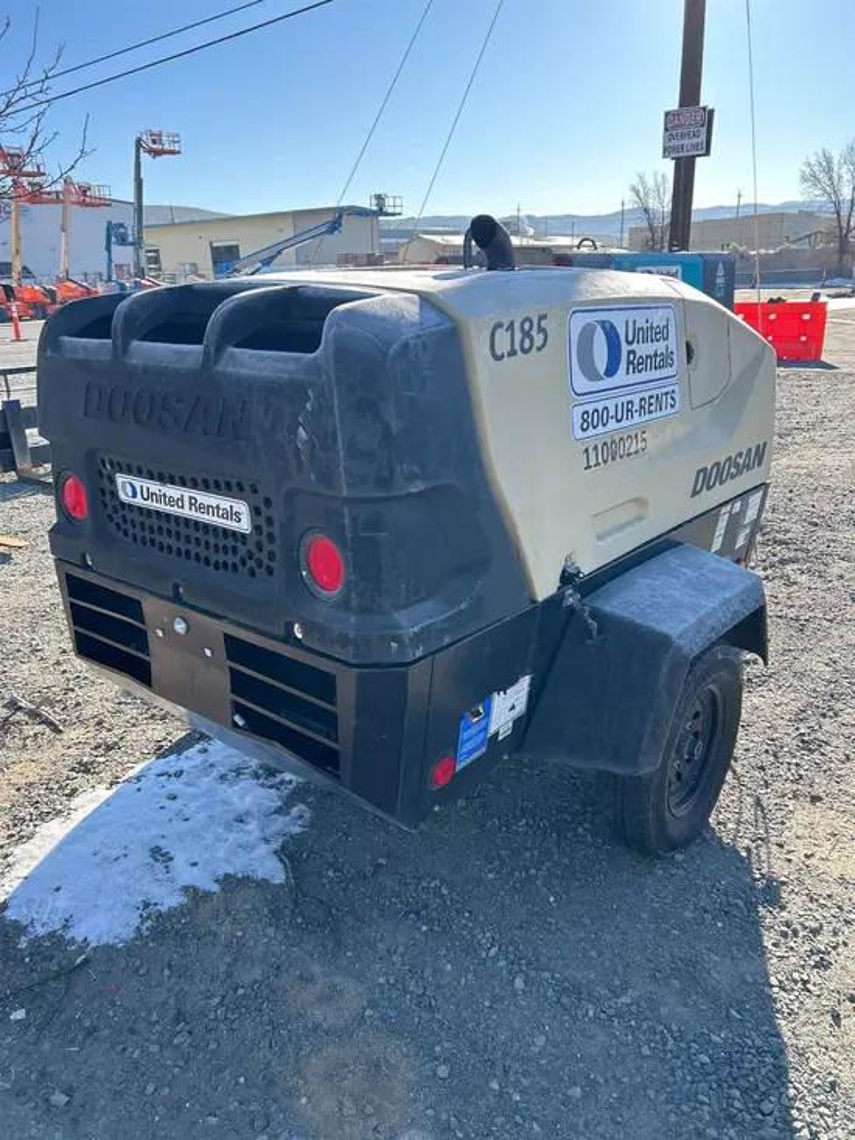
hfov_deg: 53.1
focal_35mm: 26
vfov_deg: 67.3
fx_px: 856
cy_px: 570
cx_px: 428
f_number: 1.5
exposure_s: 1/991
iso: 50
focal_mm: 5.7
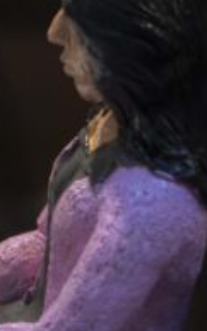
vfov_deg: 8.9
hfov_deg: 5.2
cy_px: 137
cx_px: -407
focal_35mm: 237
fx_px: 2142
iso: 640
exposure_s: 1/60
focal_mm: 44
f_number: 5.6
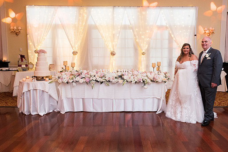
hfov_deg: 65.3
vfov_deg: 46.4
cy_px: 70
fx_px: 177
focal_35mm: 28
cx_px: 126
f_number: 2.8
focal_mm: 24
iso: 800
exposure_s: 1/100
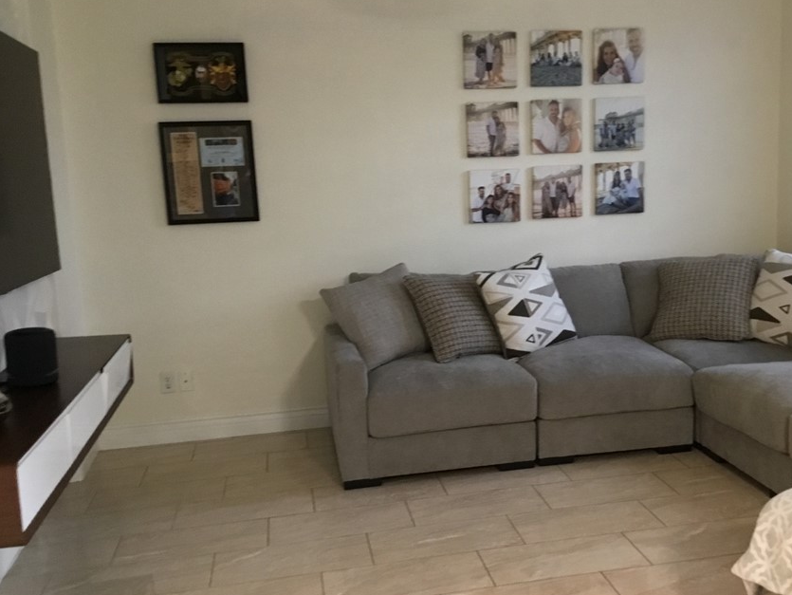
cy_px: 306
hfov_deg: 48.7
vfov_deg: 37.7
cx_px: 469
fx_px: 870
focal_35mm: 38
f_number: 2.4
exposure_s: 1/17
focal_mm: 3.3
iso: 200
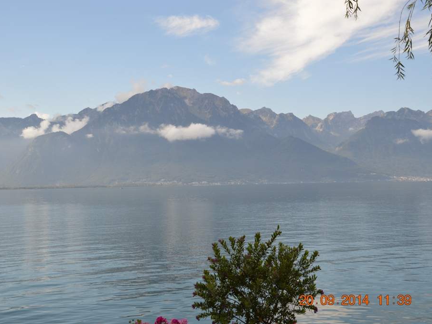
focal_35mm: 49
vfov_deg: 29.7
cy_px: 162
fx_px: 612
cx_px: 213
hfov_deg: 38.9
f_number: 7.1
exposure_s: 1/200
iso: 100
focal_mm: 30
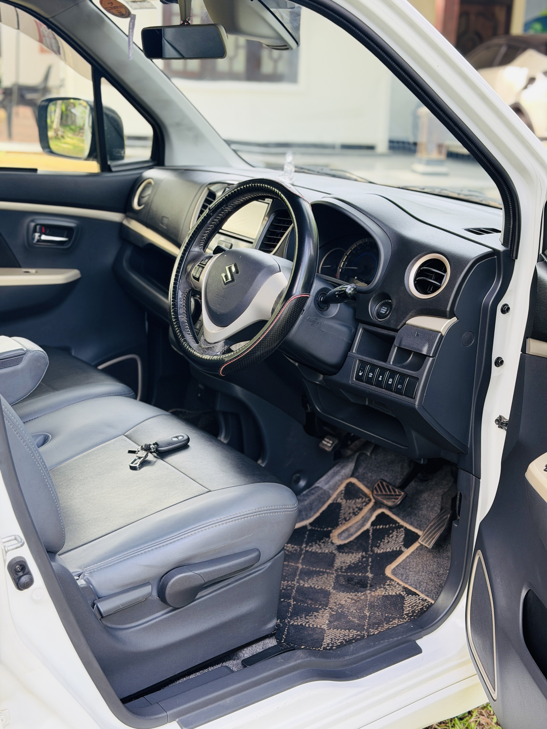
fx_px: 1011
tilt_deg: -17.4
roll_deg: -3.1
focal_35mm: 48
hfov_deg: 30.3
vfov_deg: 39.7
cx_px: 274
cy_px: 364
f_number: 1.78
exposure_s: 1/121
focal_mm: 6.76
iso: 64
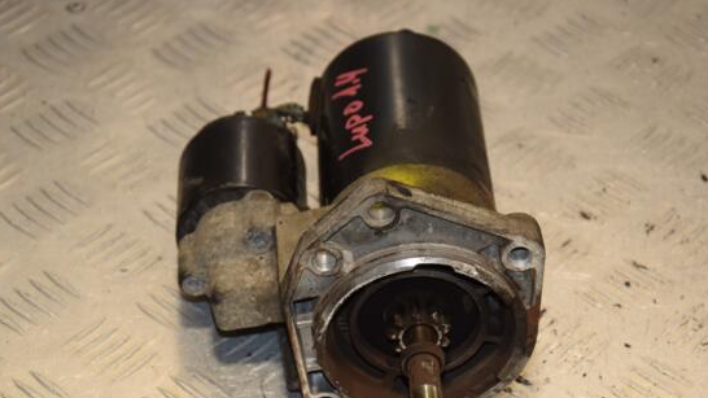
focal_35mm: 114
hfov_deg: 18.8
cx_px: 355
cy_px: 252
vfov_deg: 10.6
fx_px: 2140
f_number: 6.3
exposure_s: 1/200
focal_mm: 66
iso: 800
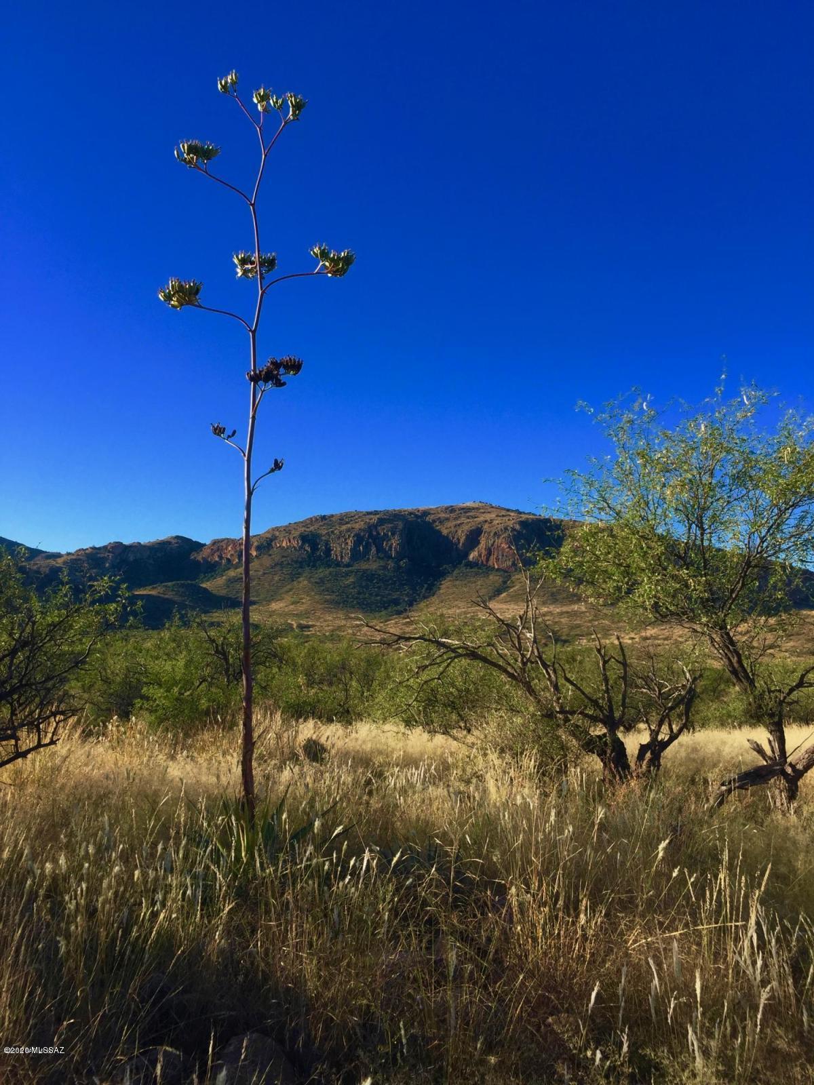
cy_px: 542
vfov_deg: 61.7
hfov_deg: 48.2
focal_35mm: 29
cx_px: 407
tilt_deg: +6.3
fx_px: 909
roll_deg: -1.3
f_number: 2.2
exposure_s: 1/1099
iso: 32
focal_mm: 4.15
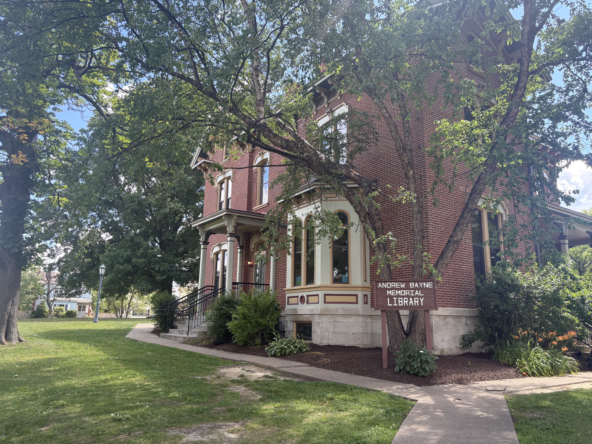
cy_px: 222
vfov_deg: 53.1
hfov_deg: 67.3
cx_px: 296
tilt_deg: +9.2
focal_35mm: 26
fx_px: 445
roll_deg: +1.2
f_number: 1.6
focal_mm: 5.96
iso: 64
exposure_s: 1/430
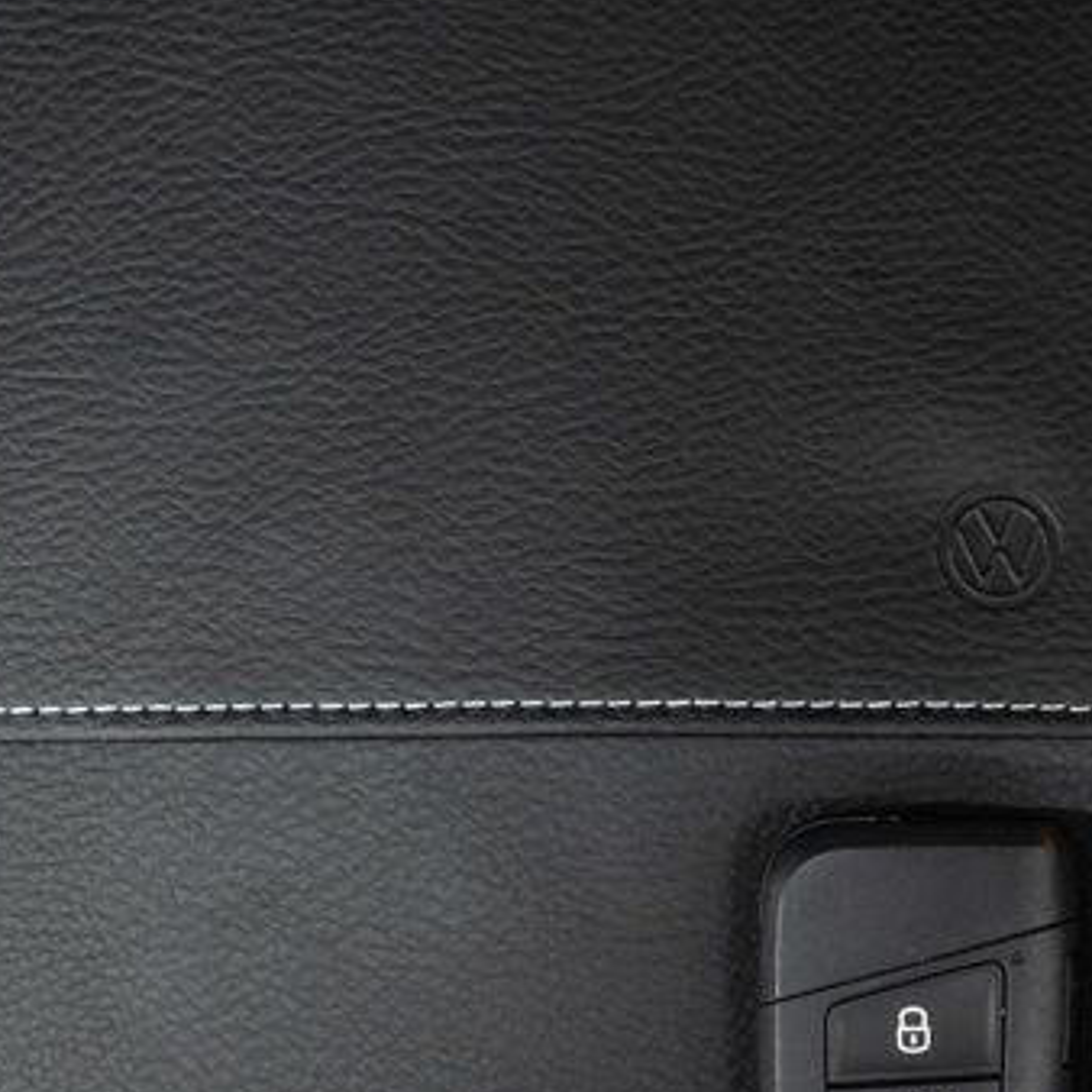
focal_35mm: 108
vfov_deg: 16.1
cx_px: 1092
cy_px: 638
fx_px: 3855
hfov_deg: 15.8
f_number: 3.2
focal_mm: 28
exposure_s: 1/50
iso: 500
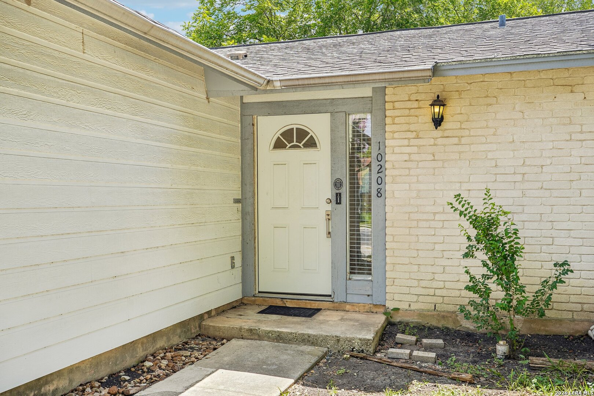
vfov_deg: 37.9
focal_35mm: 35
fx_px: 577
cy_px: 198
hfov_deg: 54.4
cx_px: 297
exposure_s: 1/50
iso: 100
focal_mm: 35
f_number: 8
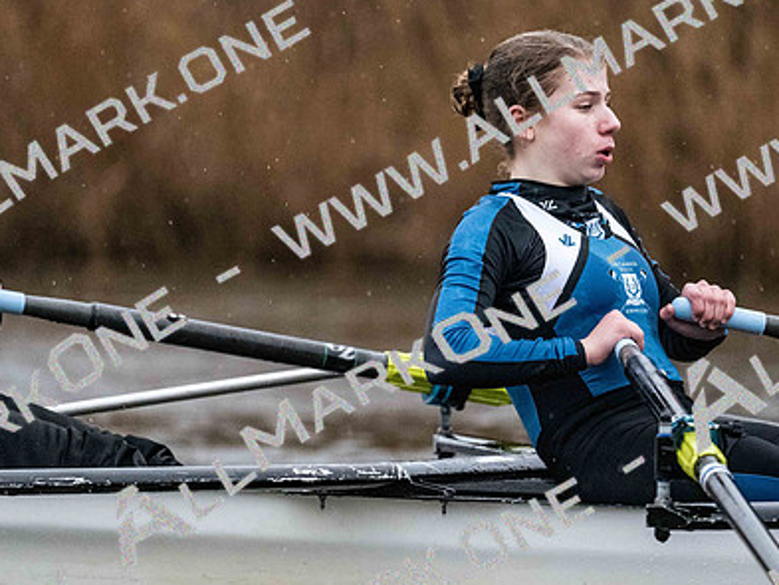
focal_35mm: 568
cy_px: 265
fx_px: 12786
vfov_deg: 2.6
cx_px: 517
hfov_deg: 3.5
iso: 10000
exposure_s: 1/1600
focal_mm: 400
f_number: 4.5
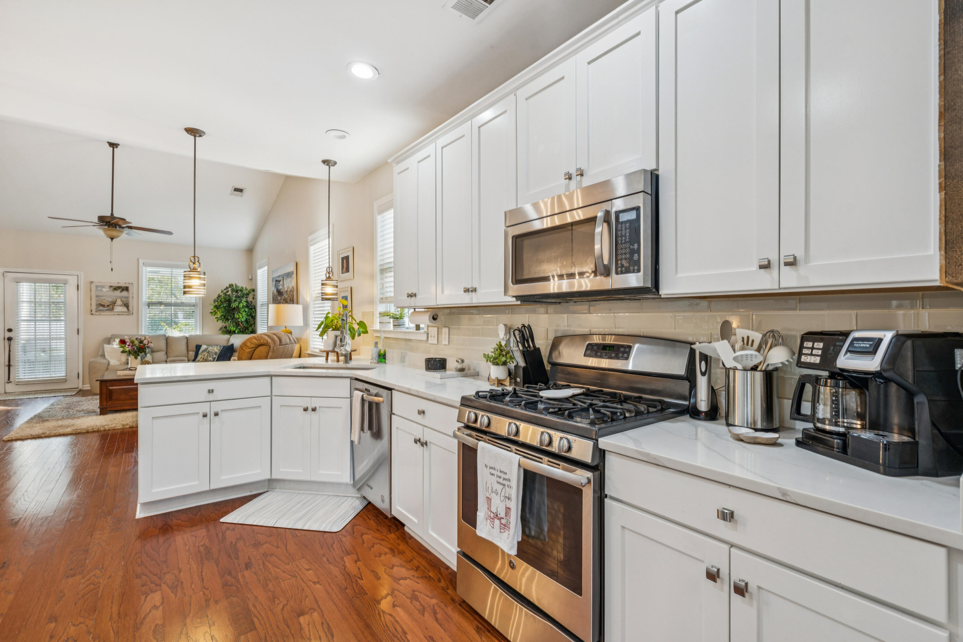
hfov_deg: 96.7
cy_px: 321
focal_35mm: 16
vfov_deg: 73.7
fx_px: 428
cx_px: 482
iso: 400
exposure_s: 1/6
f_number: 8
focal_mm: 16
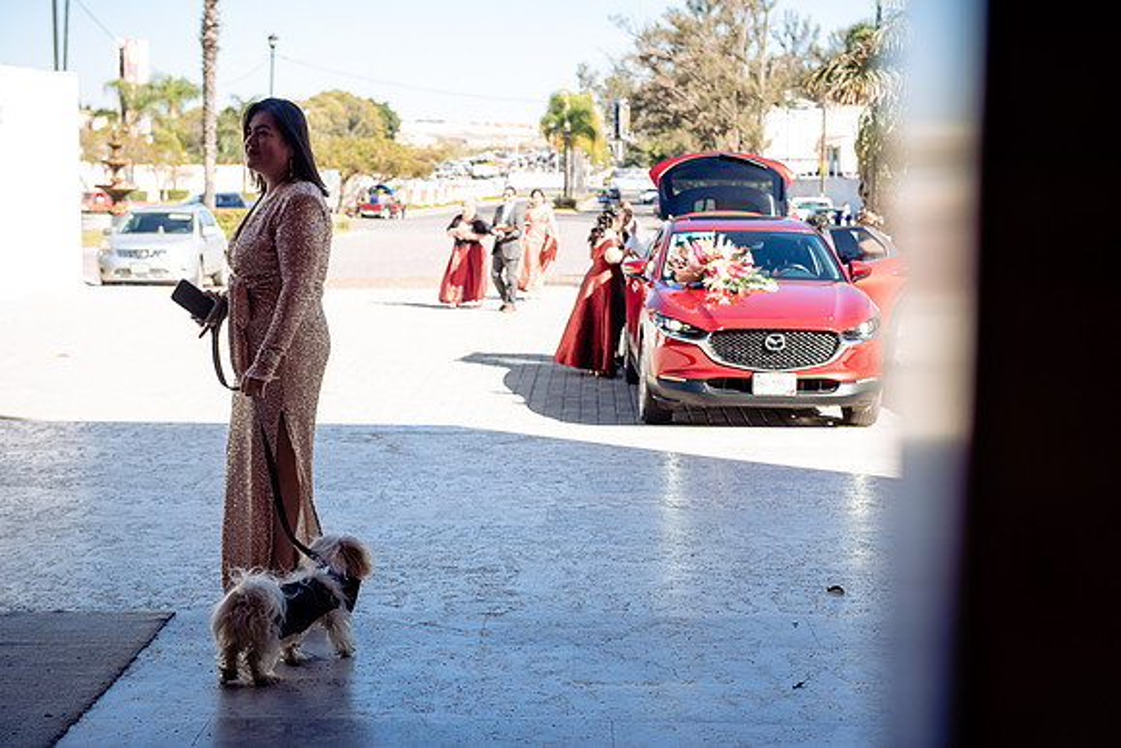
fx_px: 1840
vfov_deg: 23.0
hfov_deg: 33.9
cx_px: 560
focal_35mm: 59
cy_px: 374
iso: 200
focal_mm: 58
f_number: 4
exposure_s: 1/500
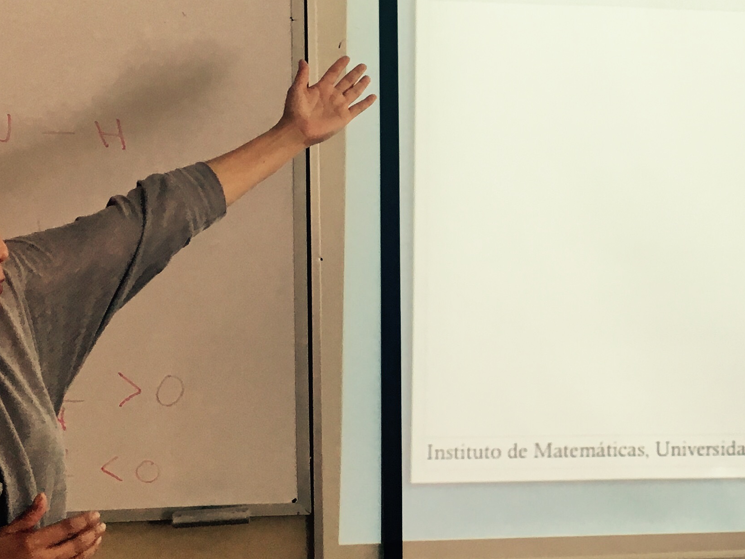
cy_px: 243
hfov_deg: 27.1
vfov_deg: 20.7
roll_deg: -0.4
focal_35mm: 71
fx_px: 1528
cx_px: 540
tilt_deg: -2.3
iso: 40
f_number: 2.2
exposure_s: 1/33
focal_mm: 4.15
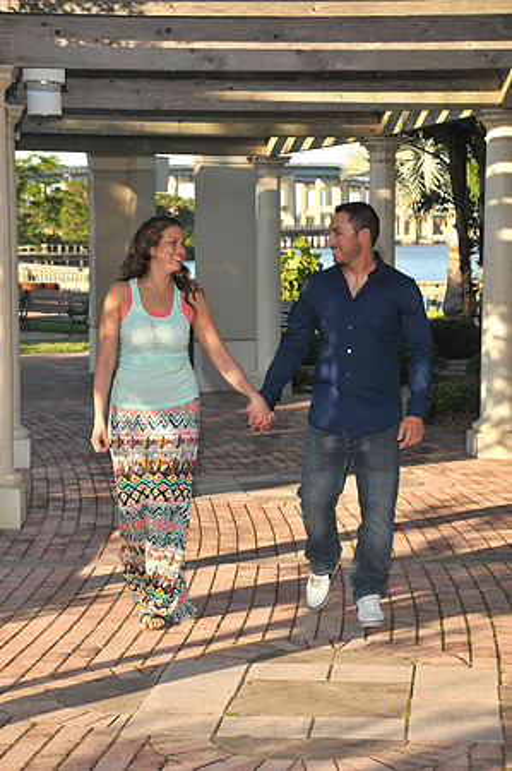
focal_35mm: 99
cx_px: 256
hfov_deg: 13.8
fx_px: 2117
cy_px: 386
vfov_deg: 20.6
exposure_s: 1/250
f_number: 5.6
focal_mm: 66
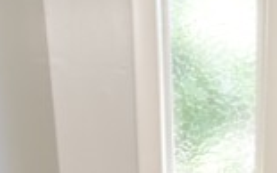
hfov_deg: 28.7
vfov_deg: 16.0
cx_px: 197
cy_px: 294
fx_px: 536
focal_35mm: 71
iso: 800
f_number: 3.5
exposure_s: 1/20
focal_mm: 10
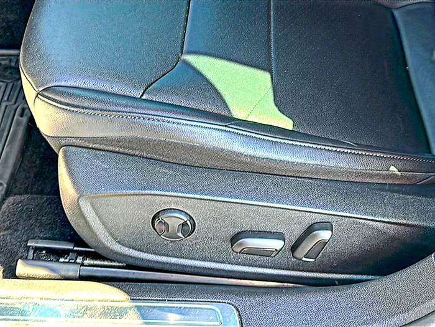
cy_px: 164
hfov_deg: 49.0
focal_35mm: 38
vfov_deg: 37.7
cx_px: 218
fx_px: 478
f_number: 1.78
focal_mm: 6.86
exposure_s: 1/85
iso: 100
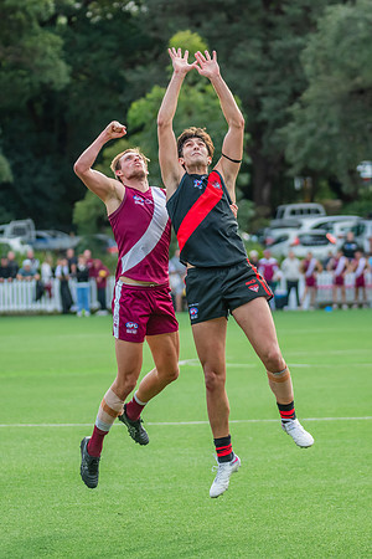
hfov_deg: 5.1
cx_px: 186
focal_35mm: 272
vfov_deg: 7.6
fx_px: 4209
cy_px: 291
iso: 900
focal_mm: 170
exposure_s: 1/1250
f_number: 4
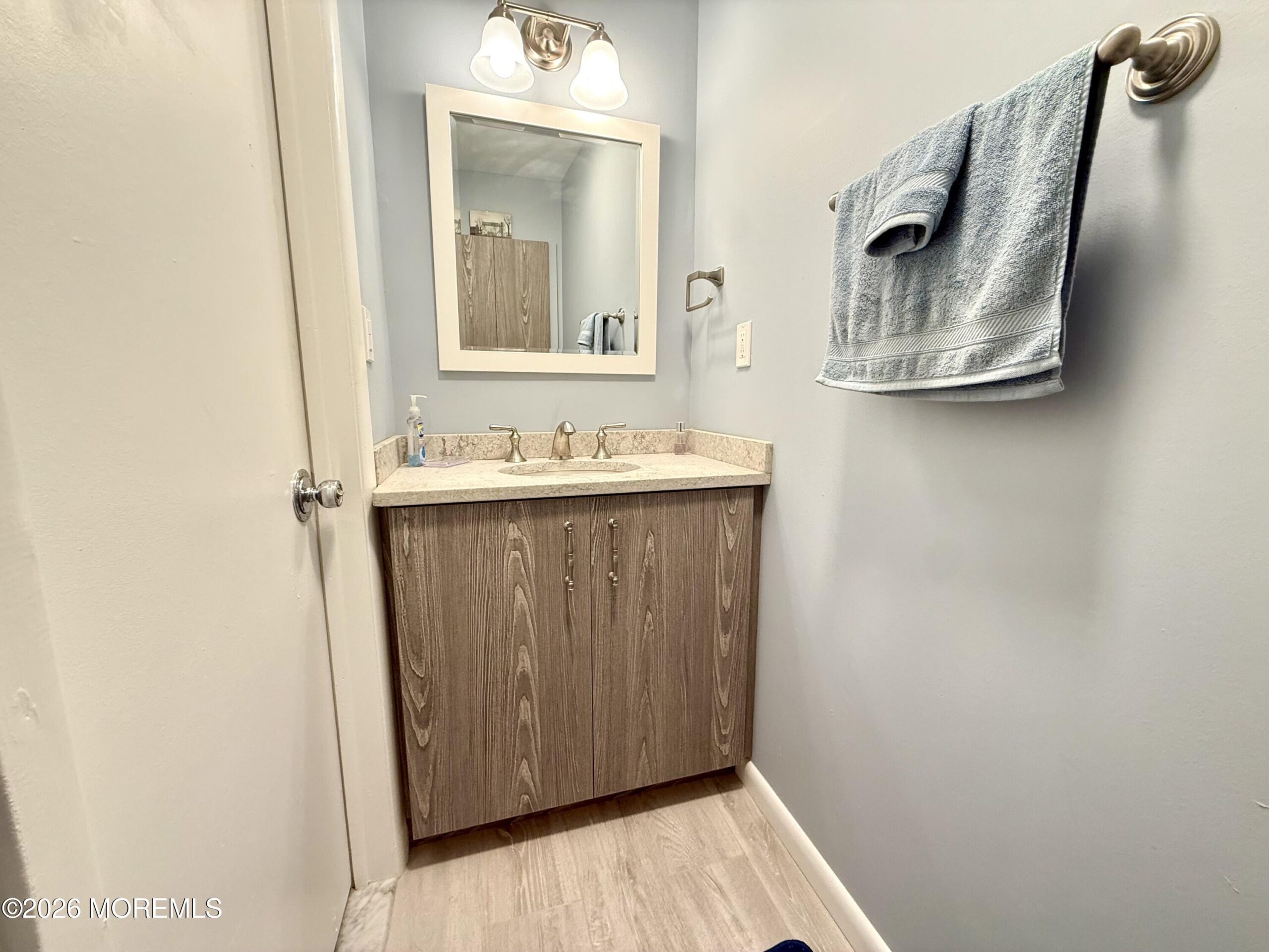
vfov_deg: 85.7
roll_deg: -0.5
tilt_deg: -8.0
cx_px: 634
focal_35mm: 14
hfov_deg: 102.1
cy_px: 476
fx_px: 513
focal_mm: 2.22
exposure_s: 1/60
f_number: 2.2
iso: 200
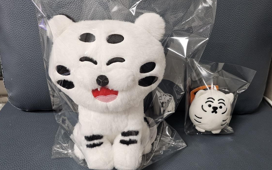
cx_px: 151
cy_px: 96
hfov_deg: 66.3
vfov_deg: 44.5
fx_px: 208
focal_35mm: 28
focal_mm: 6.3
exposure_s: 1/120
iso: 400
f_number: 1.7
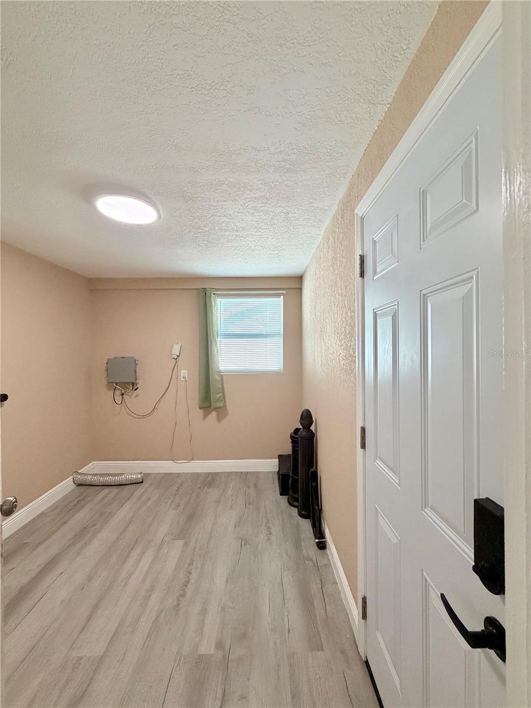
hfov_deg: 85.7
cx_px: 266
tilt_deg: -0.7
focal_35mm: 14
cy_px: 354
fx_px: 286
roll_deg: +0.8
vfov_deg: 102.1
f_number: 2.2
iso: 250
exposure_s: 1/120
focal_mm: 2.22
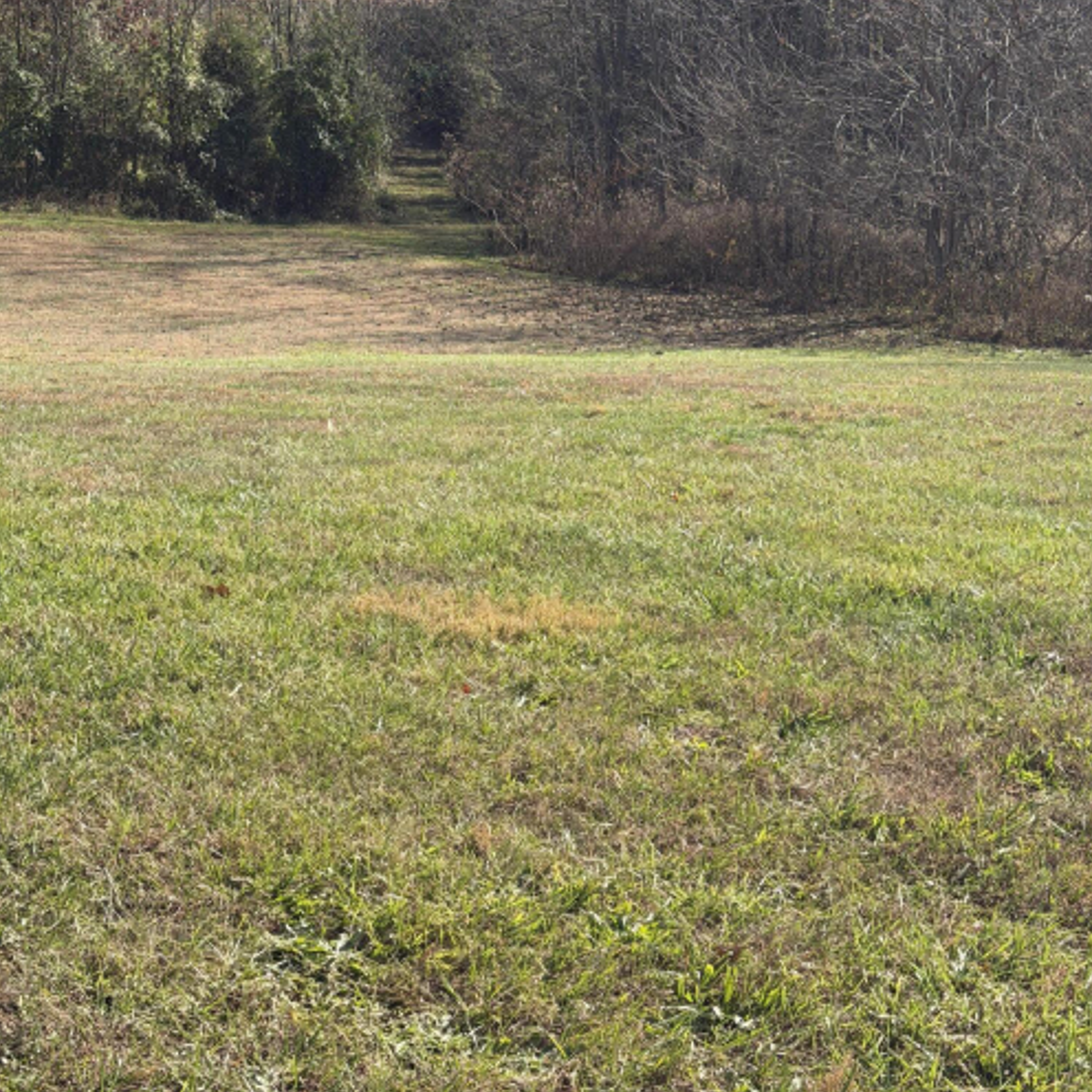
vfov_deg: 30.0
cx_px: 548
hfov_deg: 30.0
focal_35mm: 57
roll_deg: -1.1
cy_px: 470
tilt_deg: -13.0
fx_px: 2034
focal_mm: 6.76
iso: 80
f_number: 1.78
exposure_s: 1/2865
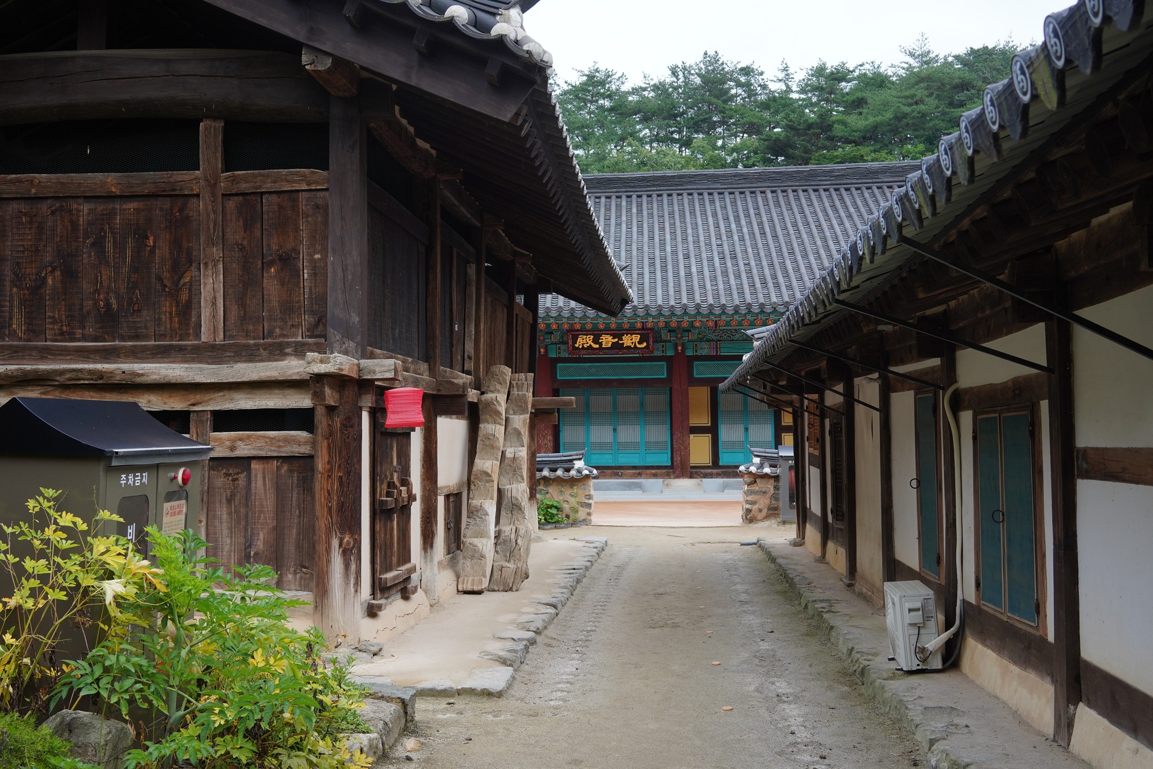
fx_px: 1121
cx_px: 576
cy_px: 384
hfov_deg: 54.4
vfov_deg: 37.9
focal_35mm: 35
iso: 400
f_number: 6.3
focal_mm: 35
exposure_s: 1/100
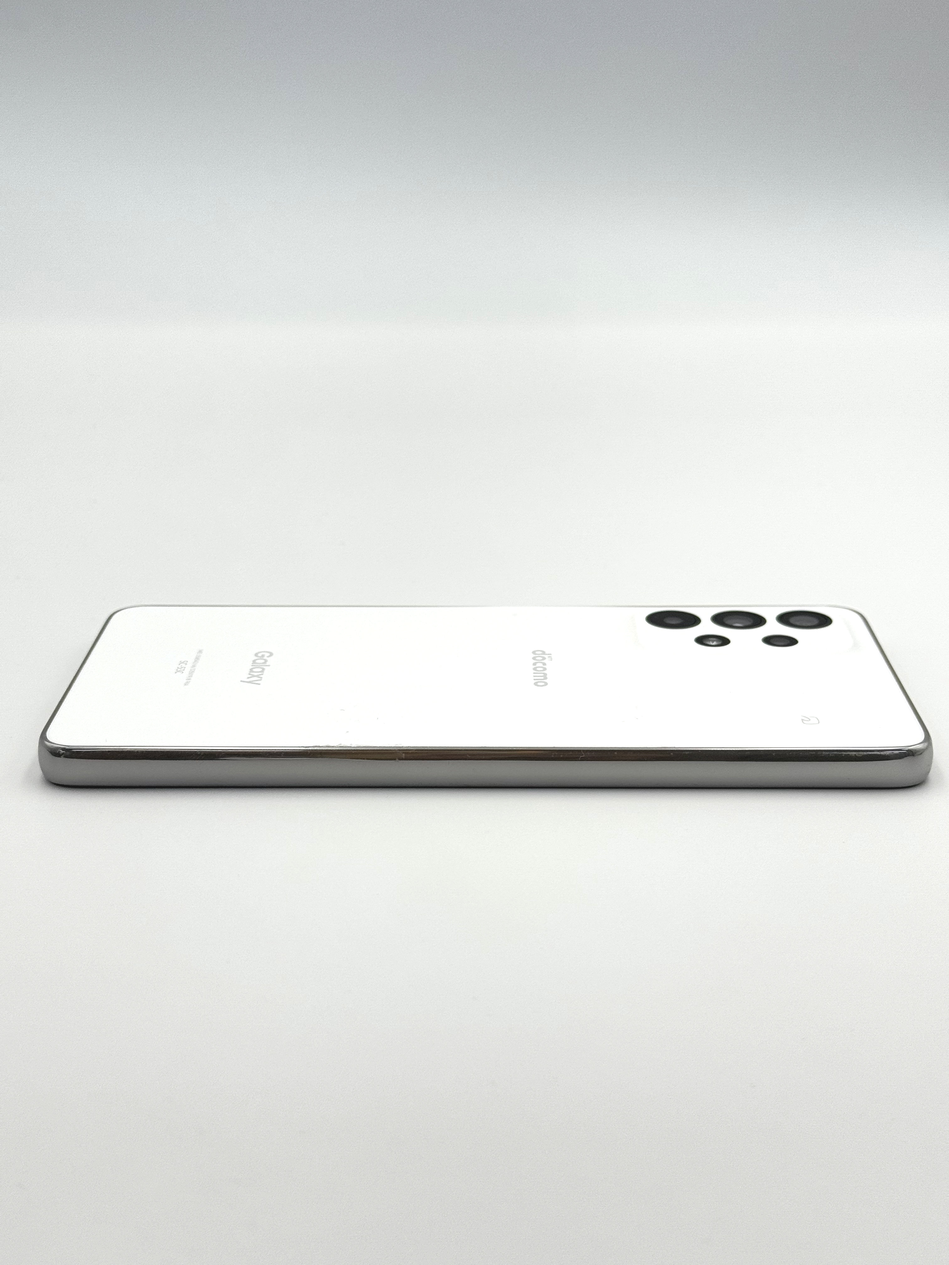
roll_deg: -0.3
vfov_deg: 39.7
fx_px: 1755
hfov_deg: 30.3
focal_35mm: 48
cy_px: 632
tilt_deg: -21.6
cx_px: 474
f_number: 1.78
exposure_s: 1/553
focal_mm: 6.76
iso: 64
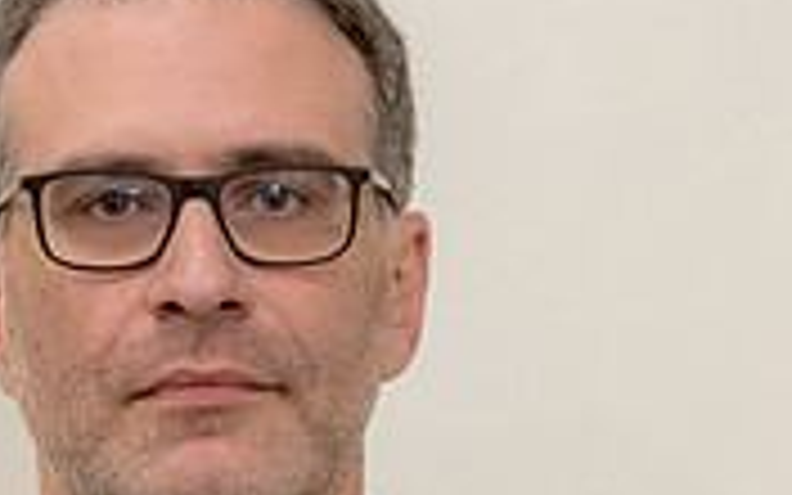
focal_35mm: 389
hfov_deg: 5.4
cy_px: 693
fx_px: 8396
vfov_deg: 3.4
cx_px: 212
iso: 5000
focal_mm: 149
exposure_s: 1/80
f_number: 4
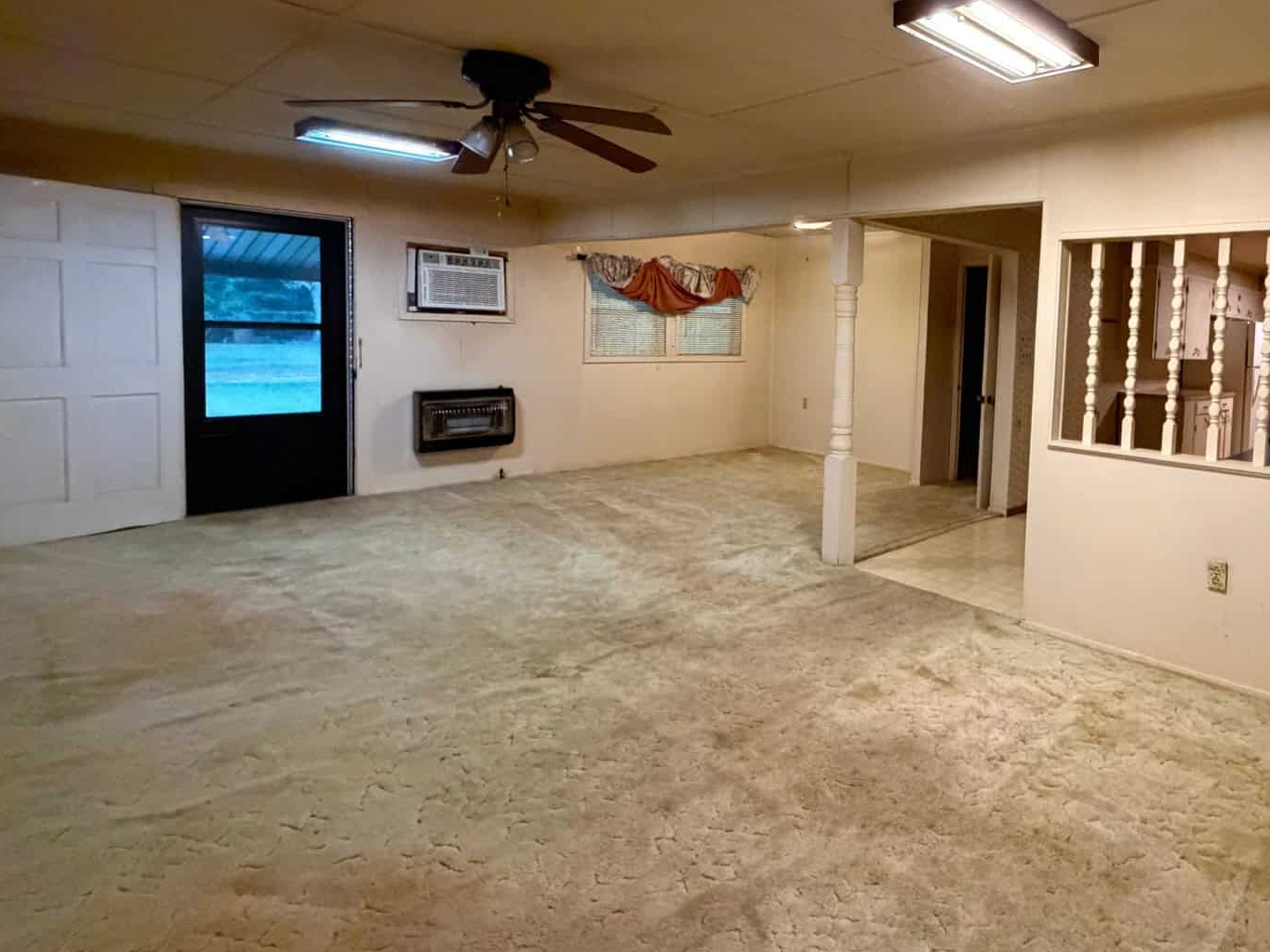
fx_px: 771
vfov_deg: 62.8
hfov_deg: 74.2
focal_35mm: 21
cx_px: 928
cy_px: 373
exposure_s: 1/60
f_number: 2.2
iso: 1000
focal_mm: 2.2
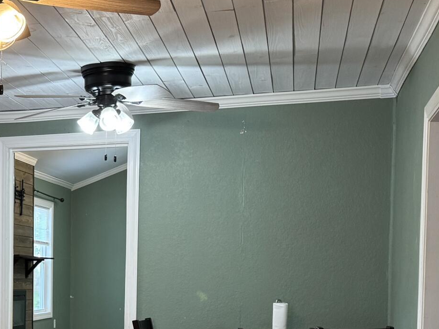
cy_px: 322
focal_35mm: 78
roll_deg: -0.6
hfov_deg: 23.4
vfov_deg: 18.4
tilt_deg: -3.5
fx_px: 989
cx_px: -53
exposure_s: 1/60
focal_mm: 6.76
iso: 160
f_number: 1.78
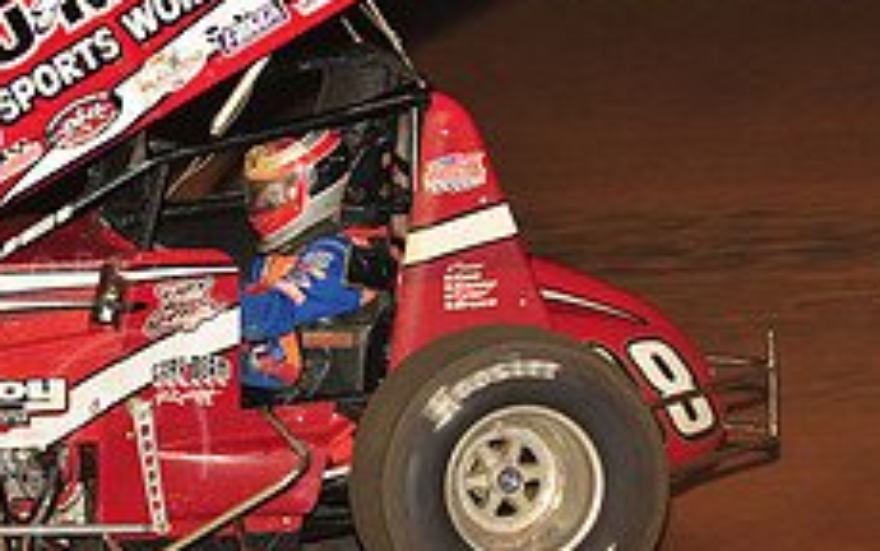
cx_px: 84
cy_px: 130
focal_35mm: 270
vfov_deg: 4.9
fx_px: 6479
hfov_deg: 7.7
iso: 800
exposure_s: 1/320
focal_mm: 105
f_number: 6.3
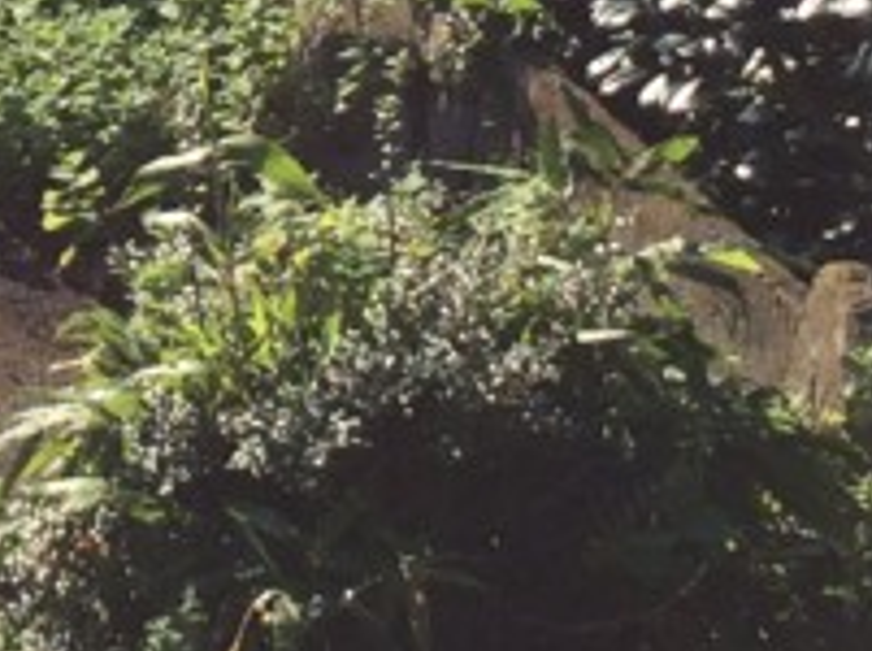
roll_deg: -0.6
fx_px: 3722
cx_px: -9
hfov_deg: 13.2
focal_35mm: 148
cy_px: -282
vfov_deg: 9.7
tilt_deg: -21.3
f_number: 2.2
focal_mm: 4.15
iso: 32
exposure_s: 1/1466
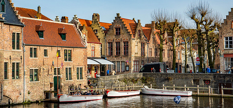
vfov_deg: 15.3
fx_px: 401
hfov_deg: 32.4
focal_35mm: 68
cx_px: 116
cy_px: 40
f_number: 14
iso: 800
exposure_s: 1/800
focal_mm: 62
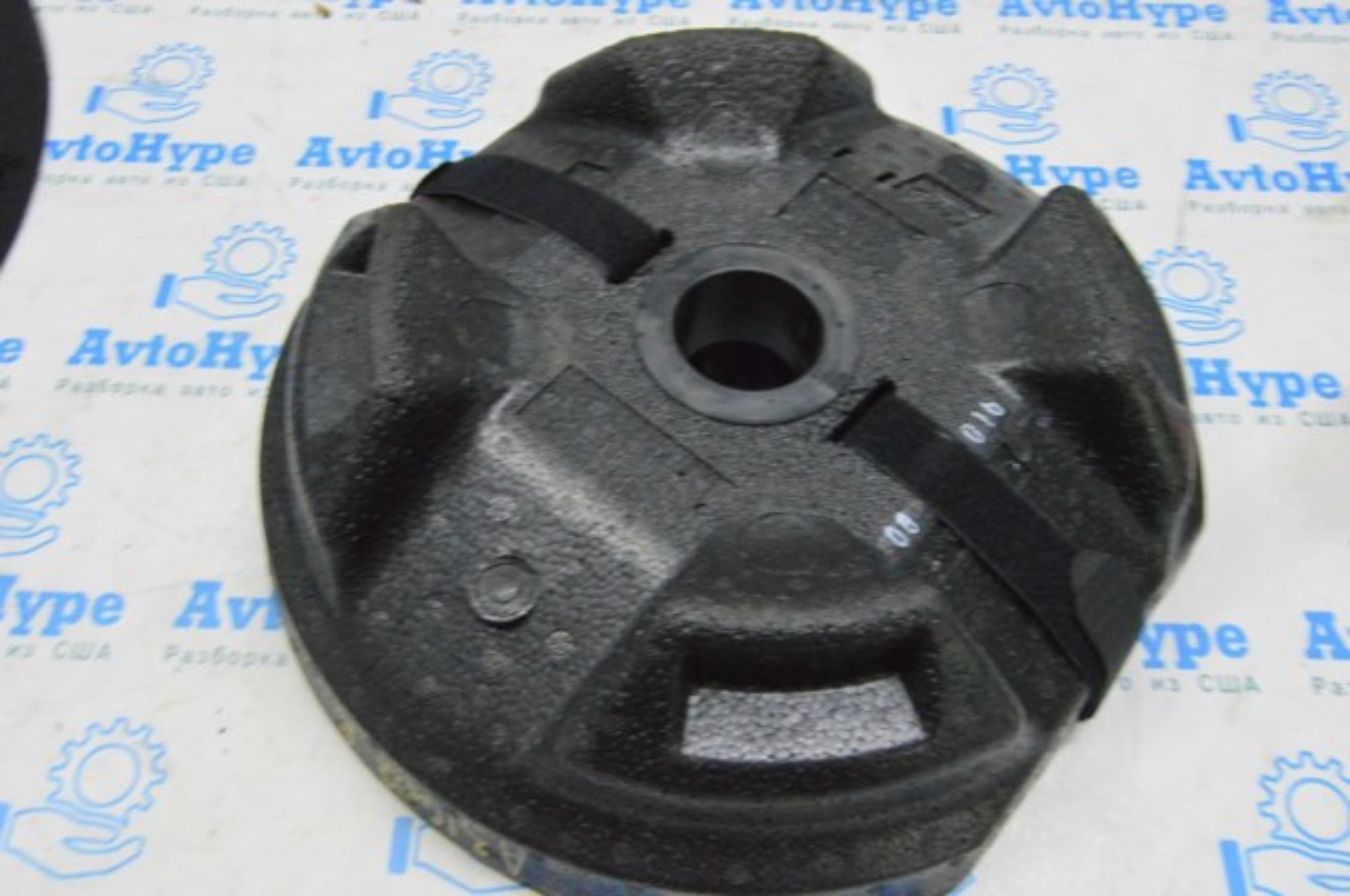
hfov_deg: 62.0
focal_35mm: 30
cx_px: 675
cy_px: 448
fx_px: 1124
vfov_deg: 43.5
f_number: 20
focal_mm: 20
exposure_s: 1/15
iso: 6400
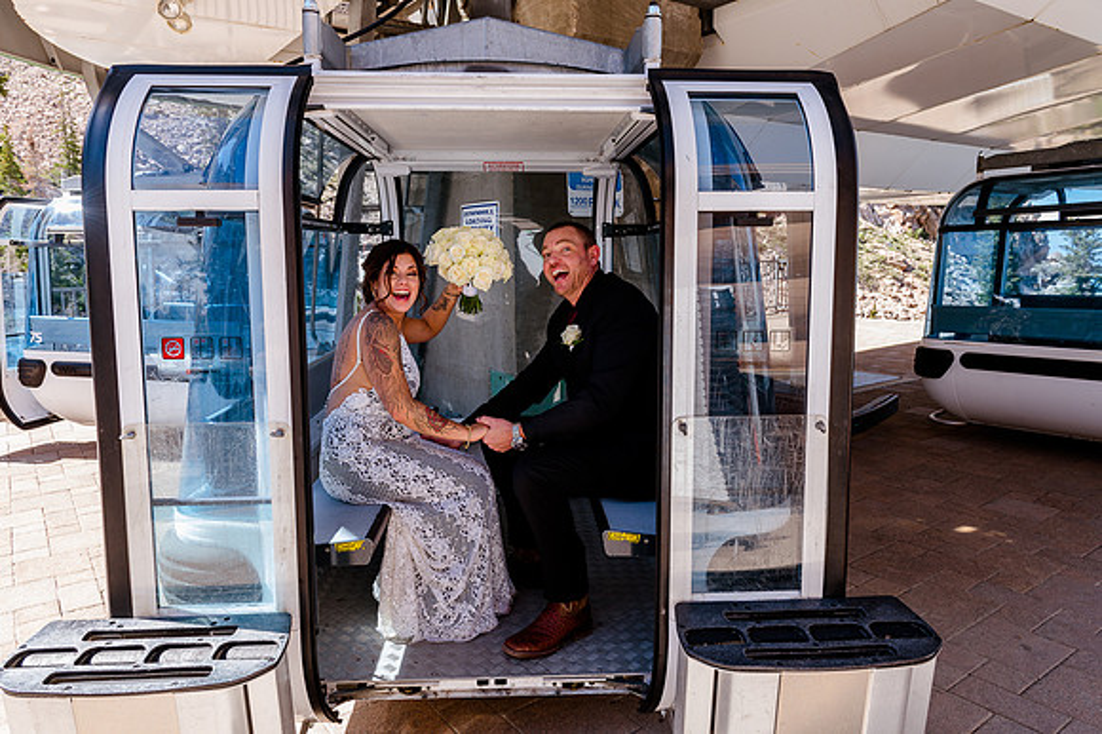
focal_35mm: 24
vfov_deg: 52.7
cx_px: 549
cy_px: 367
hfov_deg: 73.4
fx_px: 740
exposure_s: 1/100
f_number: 7.1
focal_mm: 24
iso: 250
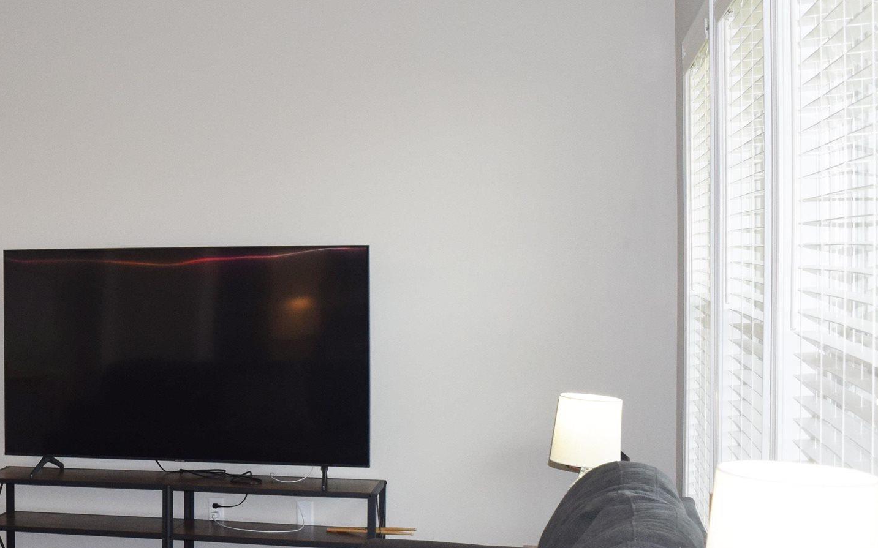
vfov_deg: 22.0
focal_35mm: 59
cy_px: 302
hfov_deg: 32.1
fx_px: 1411
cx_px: 17
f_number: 5
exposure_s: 1/100
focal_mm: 18
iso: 800
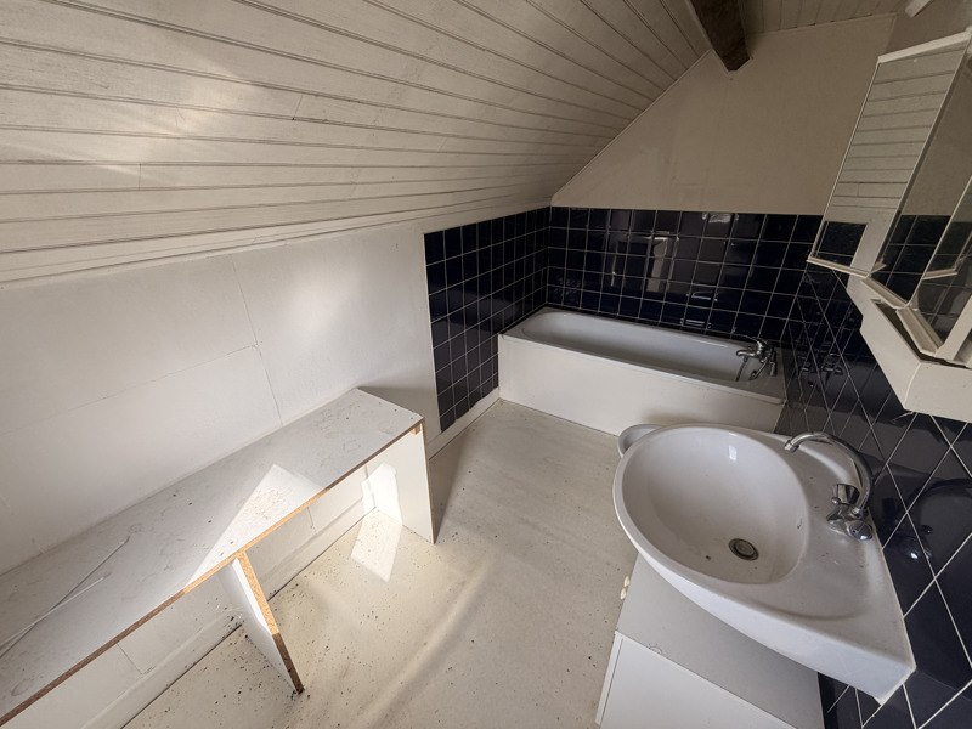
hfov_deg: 102.1
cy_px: 364
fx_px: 393
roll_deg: +2.0
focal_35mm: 14
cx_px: 486
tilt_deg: -27.3
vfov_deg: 85.7
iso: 50
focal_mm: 2.22
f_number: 2.2
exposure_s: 1/121
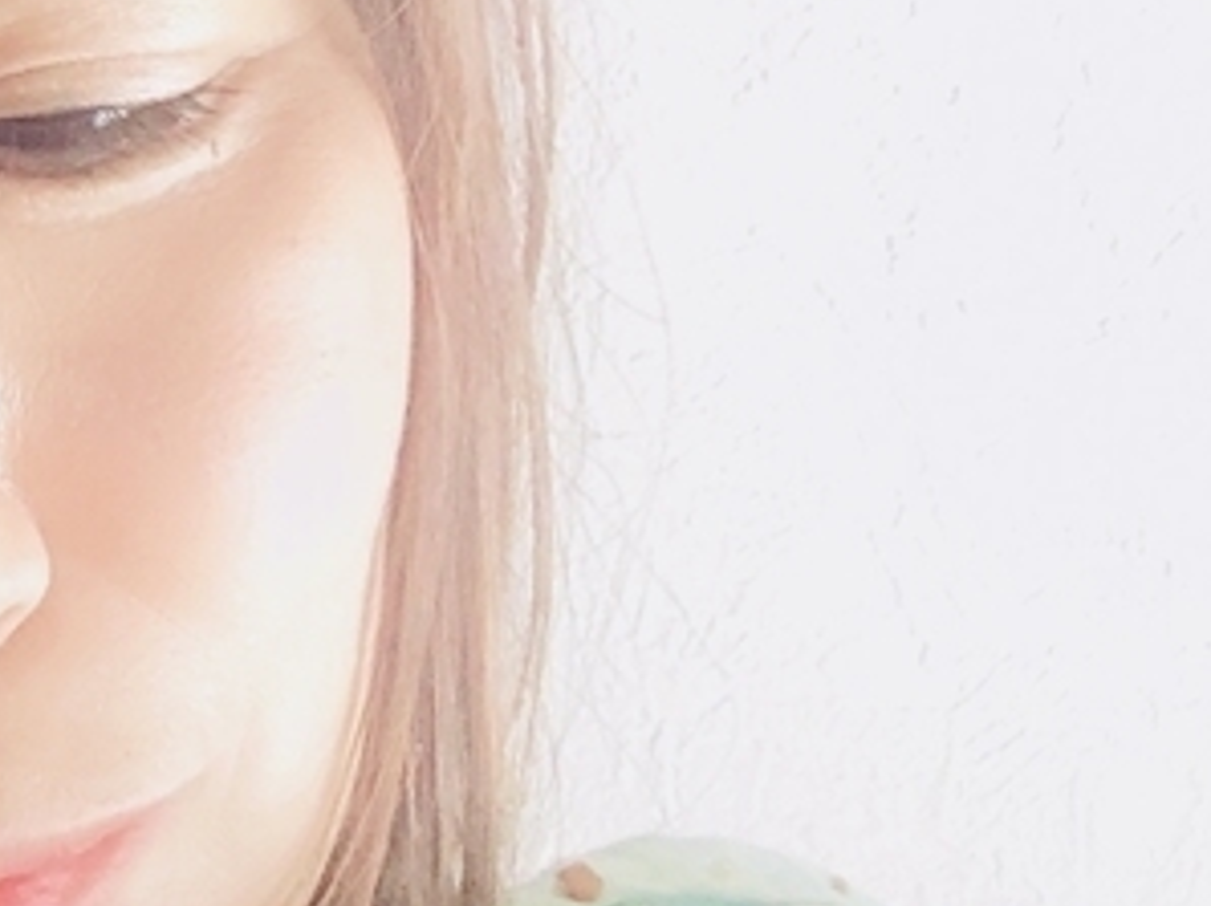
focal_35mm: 129
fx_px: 4509
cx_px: -1203
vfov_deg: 11.4
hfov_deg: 13.2
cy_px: 0
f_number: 2.2
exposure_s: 1/30
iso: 100
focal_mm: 2.87
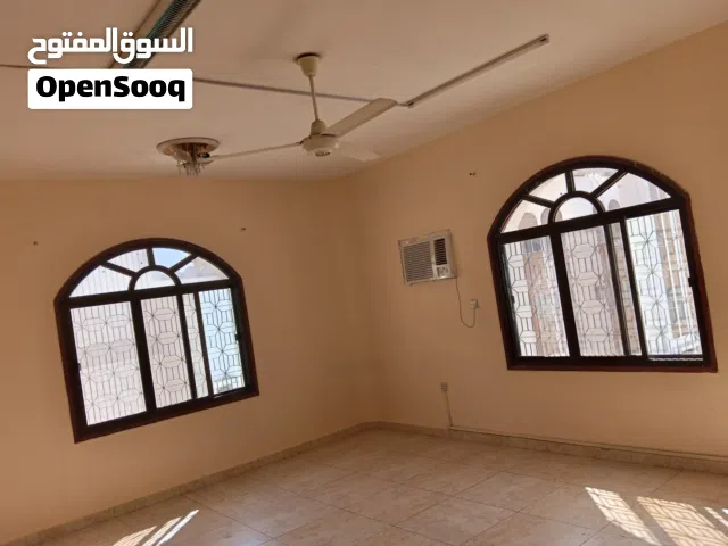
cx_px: 364
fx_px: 568
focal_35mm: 27
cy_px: 273
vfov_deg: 51.4
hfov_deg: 65.3
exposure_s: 1/187
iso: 50
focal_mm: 3.98
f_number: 1.8
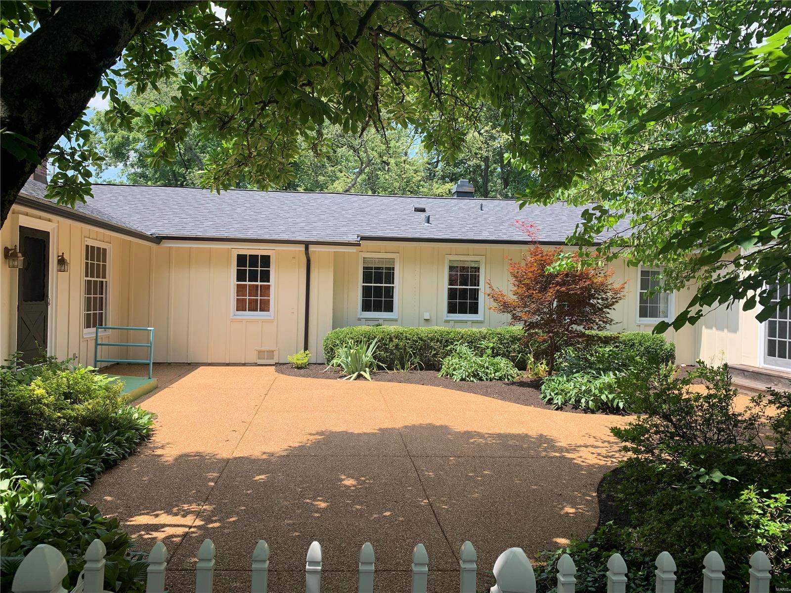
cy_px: 296
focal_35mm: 26
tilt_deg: -1.0
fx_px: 594
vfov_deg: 53.1
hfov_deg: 67.3
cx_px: 396
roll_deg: -1.7
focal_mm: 4.25
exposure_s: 1/683
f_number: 1.8
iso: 25
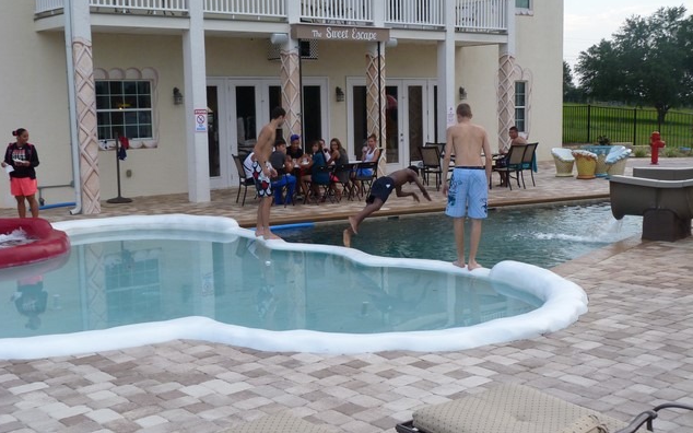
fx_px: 869
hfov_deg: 43.5
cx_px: 345
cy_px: 224
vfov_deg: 28.0
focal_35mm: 46
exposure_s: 1/160
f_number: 3.2
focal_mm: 7.8
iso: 160
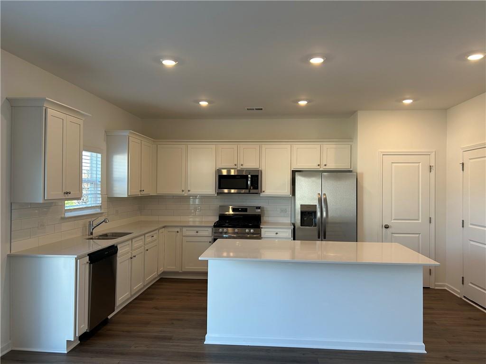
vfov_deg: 53.1
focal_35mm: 26
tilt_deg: +0.9
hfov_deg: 67.3
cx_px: 243
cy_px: 182
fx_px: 365
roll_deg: -0.1
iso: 50
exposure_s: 1/120
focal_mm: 5.7
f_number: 1.5
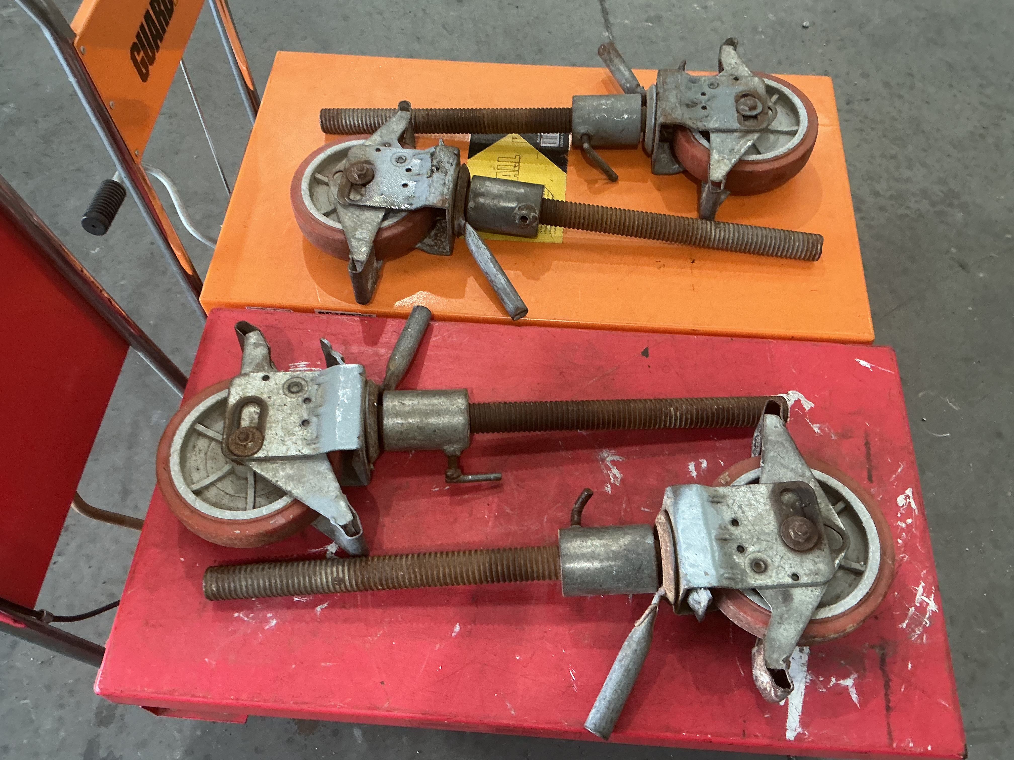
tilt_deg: -58.9
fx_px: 849
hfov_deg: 61.7
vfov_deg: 48.2
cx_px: 507
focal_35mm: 29
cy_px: 380
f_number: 1.8
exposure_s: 1/60
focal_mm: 3
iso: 125
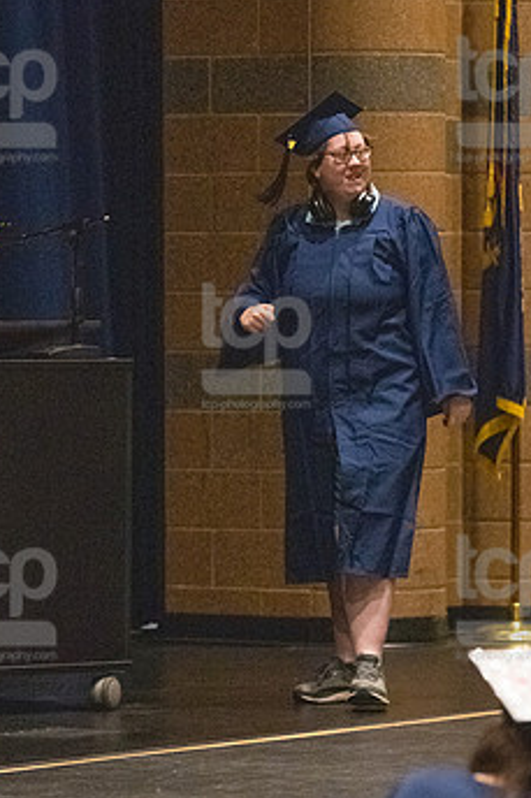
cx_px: 256
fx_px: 6511
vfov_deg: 7.0
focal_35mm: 294
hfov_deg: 4.7
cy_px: 346
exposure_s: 1/400
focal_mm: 150
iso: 10000
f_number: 3.2
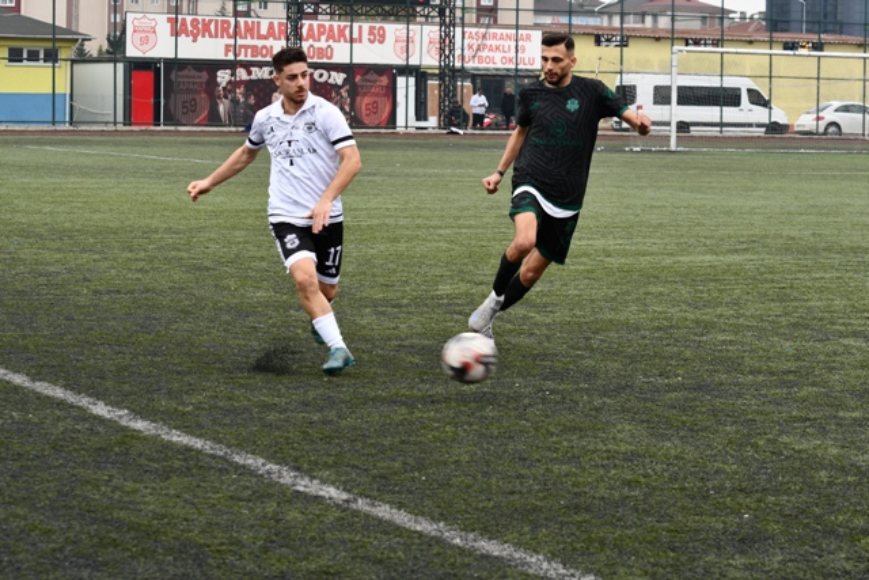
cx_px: 434
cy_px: 290
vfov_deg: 13.0
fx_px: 2535
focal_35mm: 105
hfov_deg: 19.5
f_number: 5.6
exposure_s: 1/250
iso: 250
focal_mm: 70
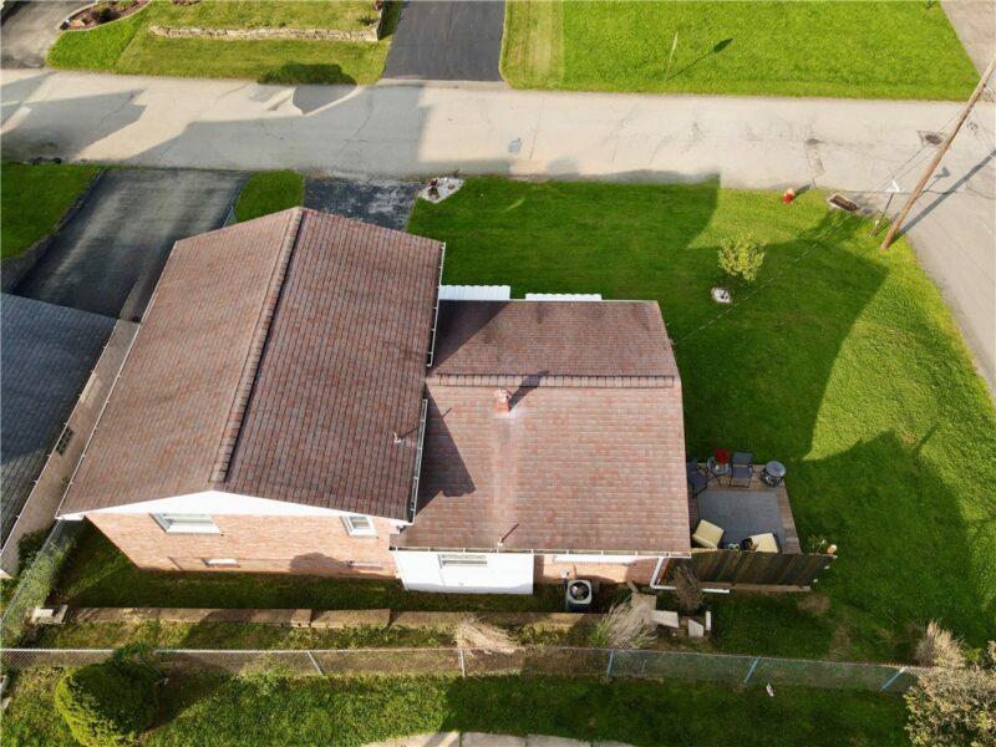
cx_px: 498
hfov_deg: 71.6
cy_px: 374
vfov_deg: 56.8
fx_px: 691
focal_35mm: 24
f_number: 2.8
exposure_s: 1/250
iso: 100
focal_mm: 4.5
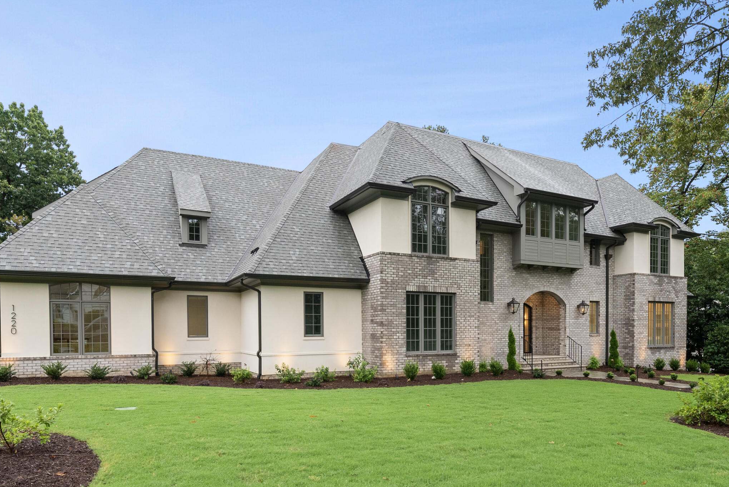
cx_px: 359
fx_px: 446
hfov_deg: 78.5
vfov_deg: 55.6
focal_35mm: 22
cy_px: 339
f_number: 7.1
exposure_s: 1/8
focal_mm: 15
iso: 400
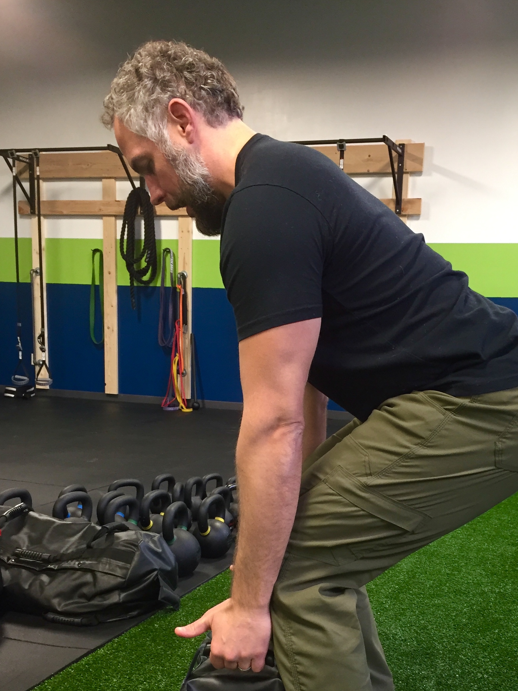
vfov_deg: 44.9
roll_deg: -2.7
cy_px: 476
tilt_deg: -10.0
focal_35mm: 41
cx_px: 311
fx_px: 818
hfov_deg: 35.0
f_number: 2.2
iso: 125
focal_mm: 4.15
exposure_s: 1/30
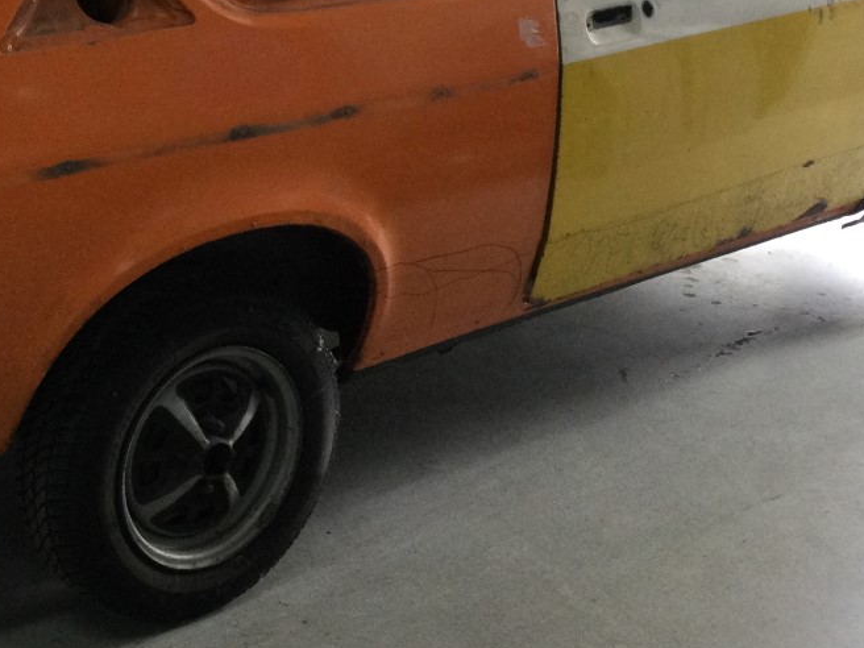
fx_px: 1697
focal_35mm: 68
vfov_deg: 21.6
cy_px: 257
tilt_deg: -19.2
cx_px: 174
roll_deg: -2.3
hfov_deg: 28.0
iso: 64
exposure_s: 1/33
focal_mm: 3.3
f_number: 2.4
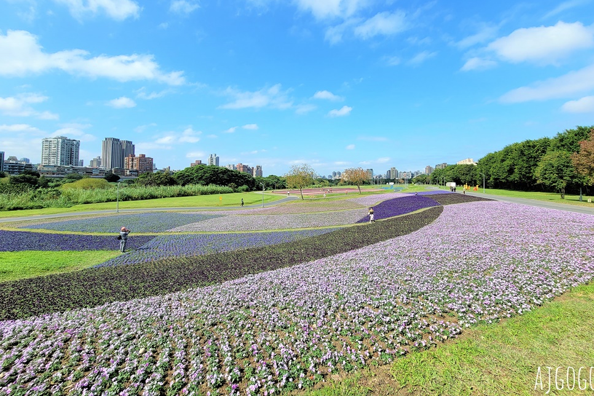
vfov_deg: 80.7
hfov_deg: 104.3
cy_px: 169
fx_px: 231
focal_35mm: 14
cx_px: 297
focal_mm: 2.2
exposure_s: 1/1760
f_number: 2.2
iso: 50
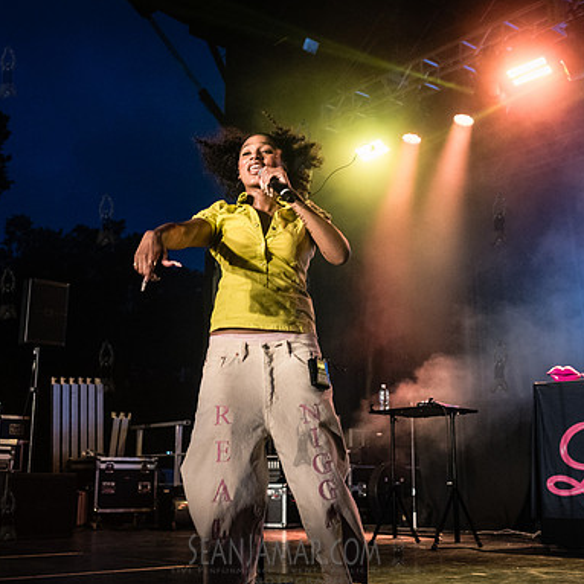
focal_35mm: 45
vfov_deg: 37.6
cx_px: 302
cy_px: 292
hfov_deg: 37.5
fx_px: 859
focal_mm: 35
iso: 4000
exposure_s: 1/500
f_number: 4.5
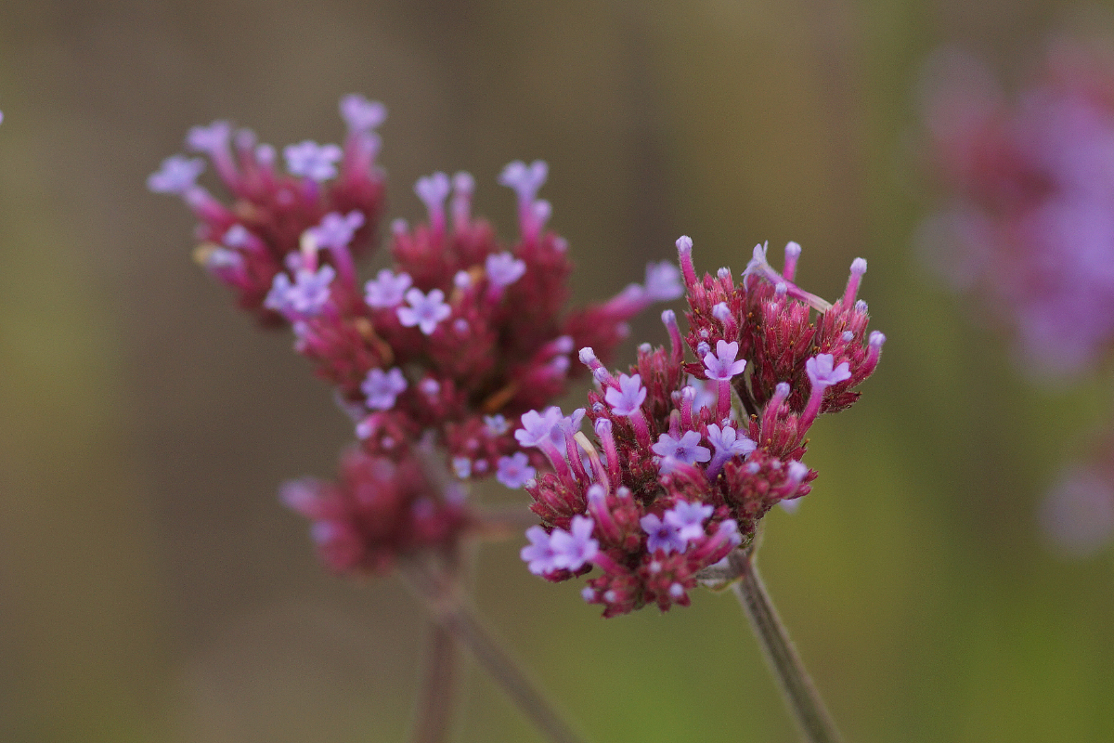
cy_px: 372
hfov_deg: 13.7
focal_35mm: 150
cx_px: 557
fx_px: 4641
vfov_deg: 9.1
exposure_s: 1/160
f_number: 3.2
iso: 160
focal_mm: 100
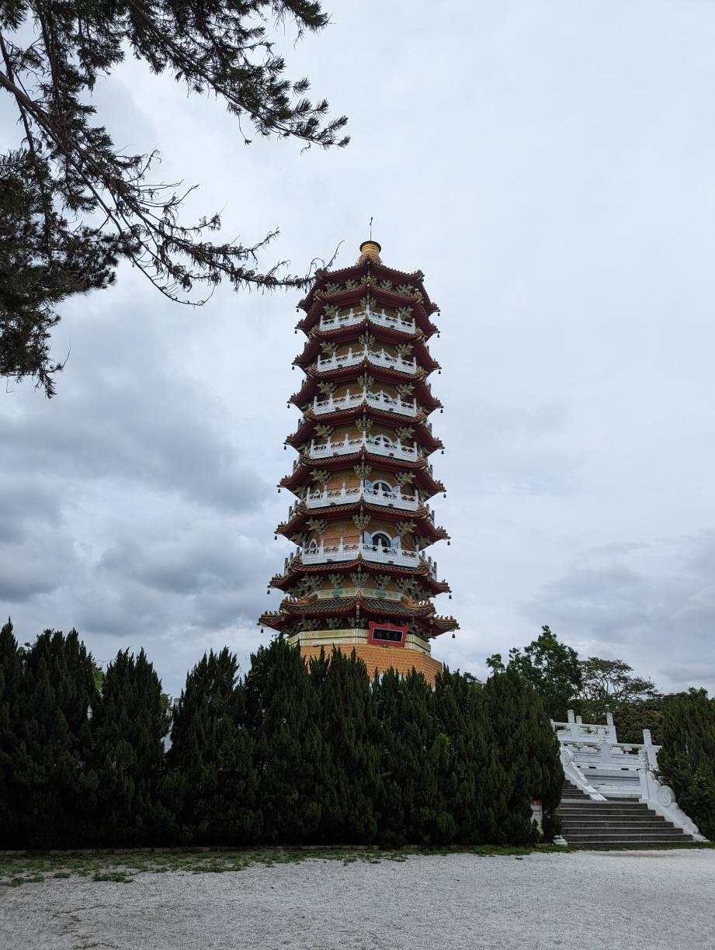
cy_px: 475
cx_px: 358
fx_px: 660
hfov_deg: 56.9
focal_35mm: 24
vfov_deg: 71.5
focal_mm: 6.81
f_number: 1.85
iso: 62
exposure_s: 1/2833
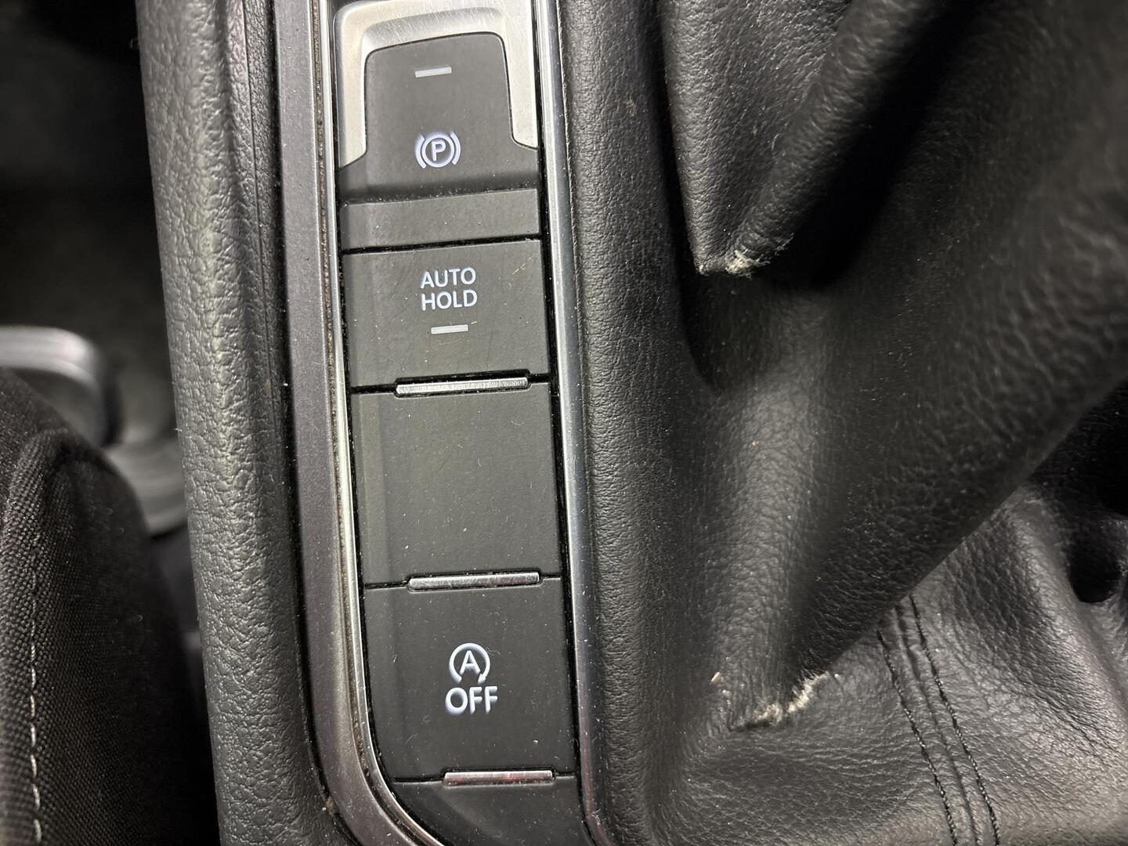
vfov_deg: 53.1
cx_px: 564
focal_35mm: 26
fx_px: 847
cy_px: 423
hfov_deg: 67.3
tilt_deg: -72.6
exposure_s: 1/25
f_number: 1.6
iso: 500
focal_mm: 5.96
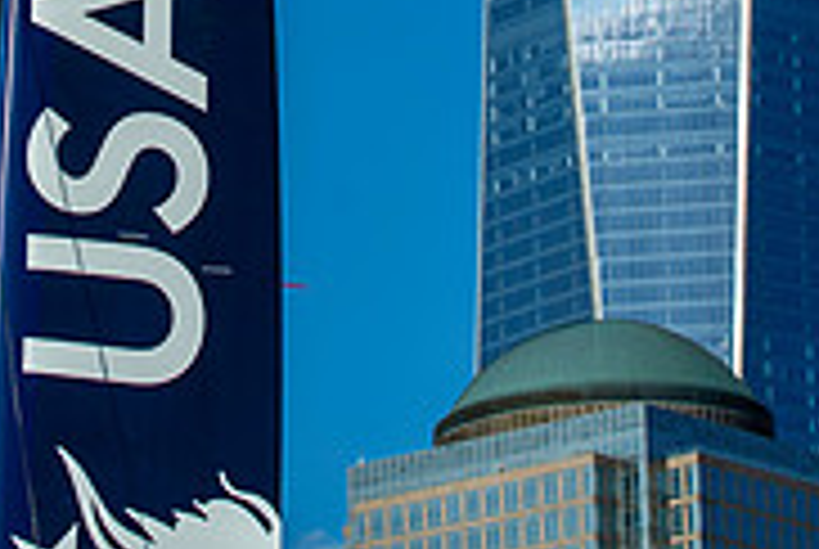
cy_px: -317
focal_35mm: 255
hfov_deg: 8.1
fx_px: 5811
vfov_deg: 5.4
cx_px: 270
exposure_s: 1/3200
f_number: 5.6
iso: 400
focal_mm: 80
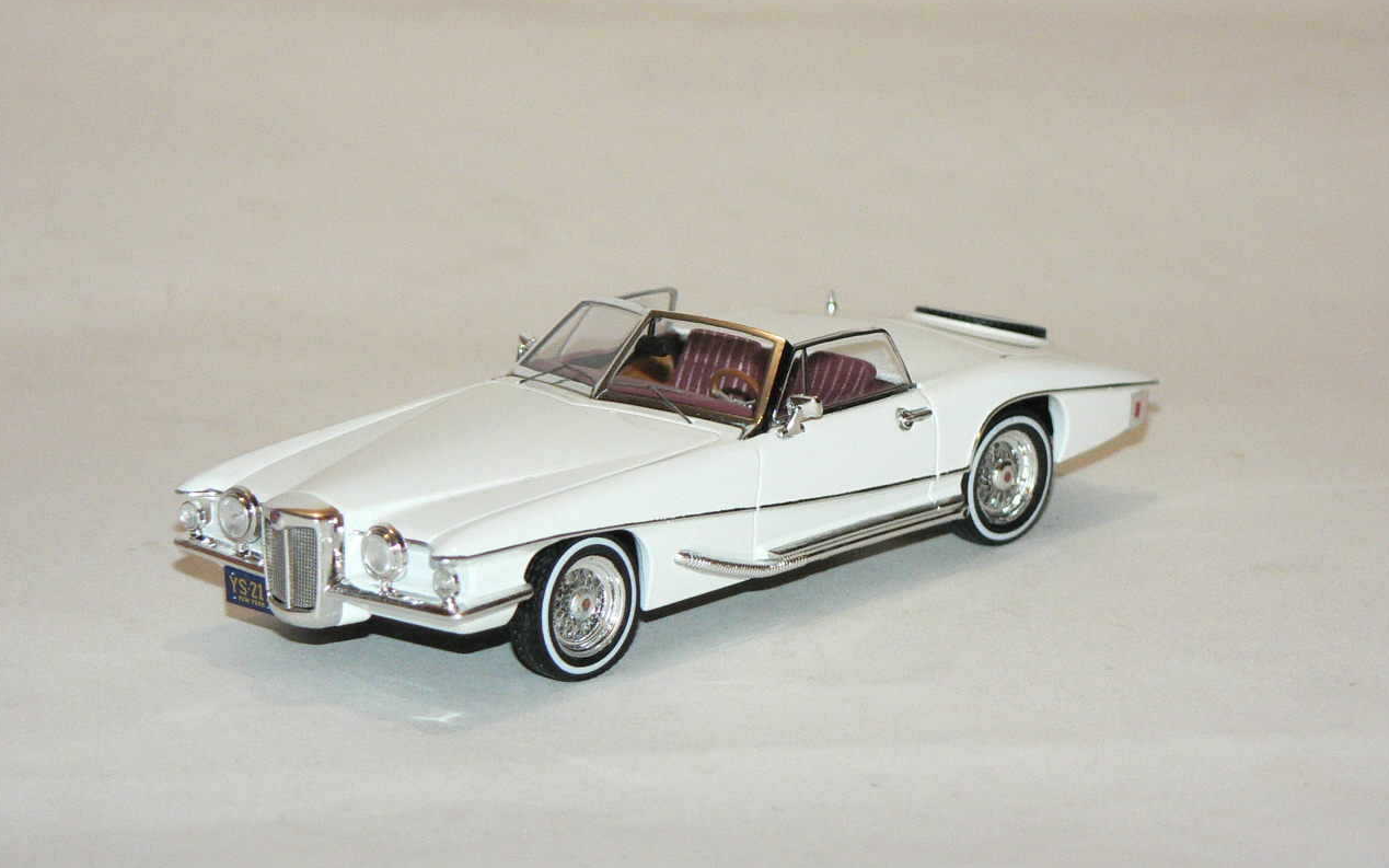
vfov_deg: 9.4
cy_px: 415
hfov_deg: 15.0
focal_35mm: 139
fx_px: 5262
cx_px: 693
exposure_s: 1/60
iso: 400
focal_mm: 21.6
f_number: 3.2
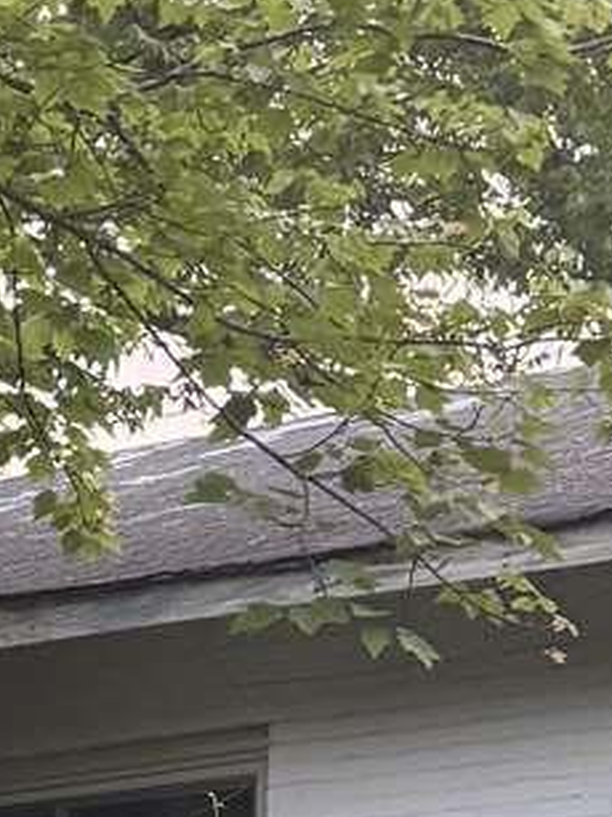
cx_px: -753
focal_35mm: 180
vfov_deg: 10.9
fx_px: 4246
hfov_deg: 7.8
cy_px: 876
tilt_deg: +7.4
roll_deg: -2.5
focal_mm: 6.76
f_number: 1.78
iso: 200
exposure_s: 1/121
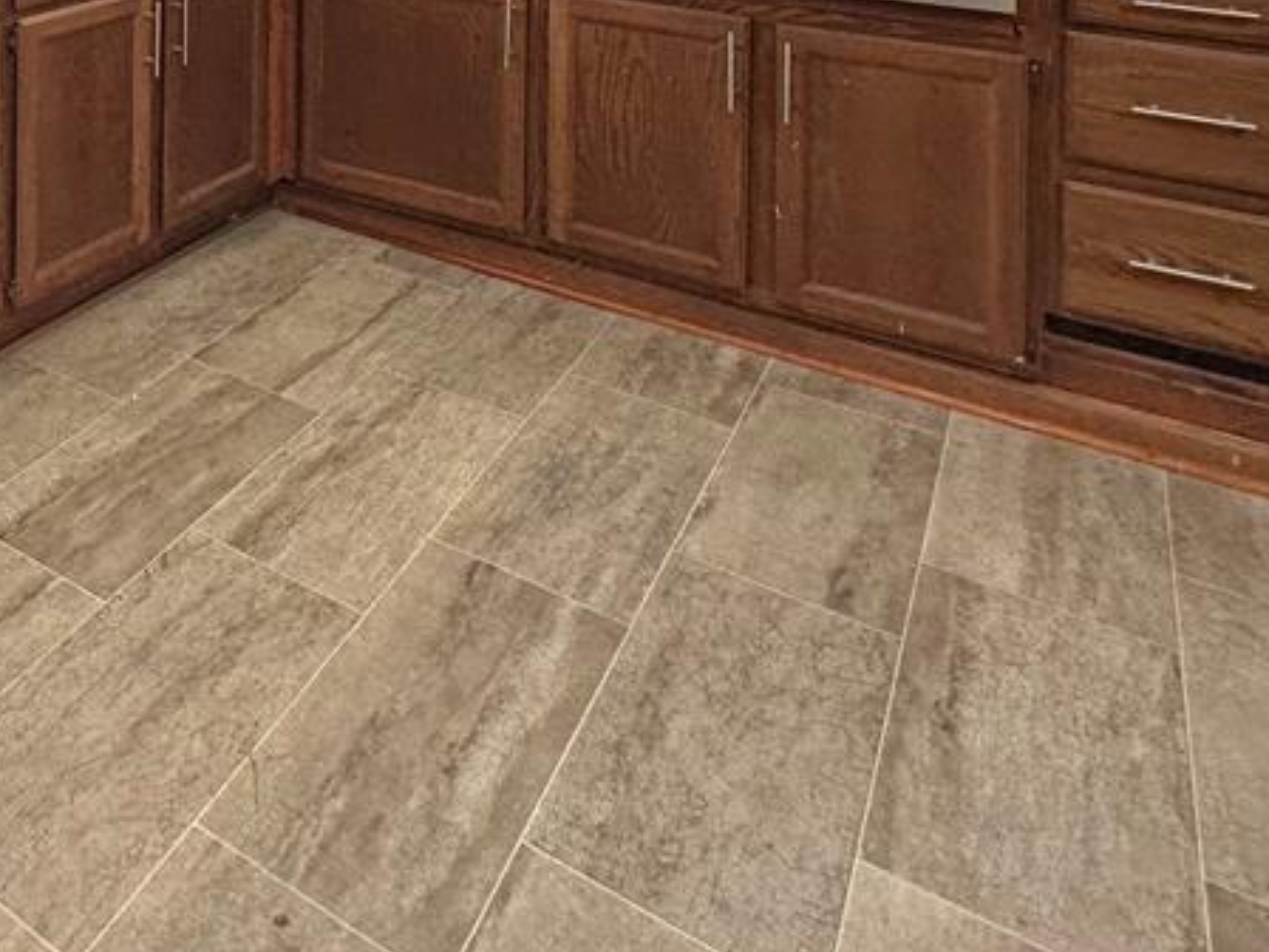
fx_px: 1173
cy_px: -105
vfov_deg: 36.9
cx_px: 164
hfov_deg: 51.3
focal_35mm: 32
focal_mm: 2.22
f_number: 2.2
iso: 160
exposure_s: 1/120
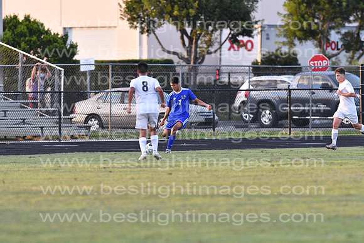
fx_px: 4551
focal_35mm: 450
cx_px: 182
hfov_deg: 4.6
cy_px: 122
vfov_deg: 3.1
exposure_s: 1/1000
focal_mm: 300
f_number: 4
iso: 1600
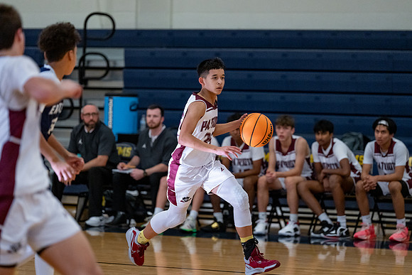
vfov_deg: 7.8
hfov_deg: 11.6
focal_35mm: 177
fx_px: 2023
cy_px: 138
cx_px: 206
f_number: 2.8
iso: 5000
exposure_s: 1/1000
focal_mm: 160
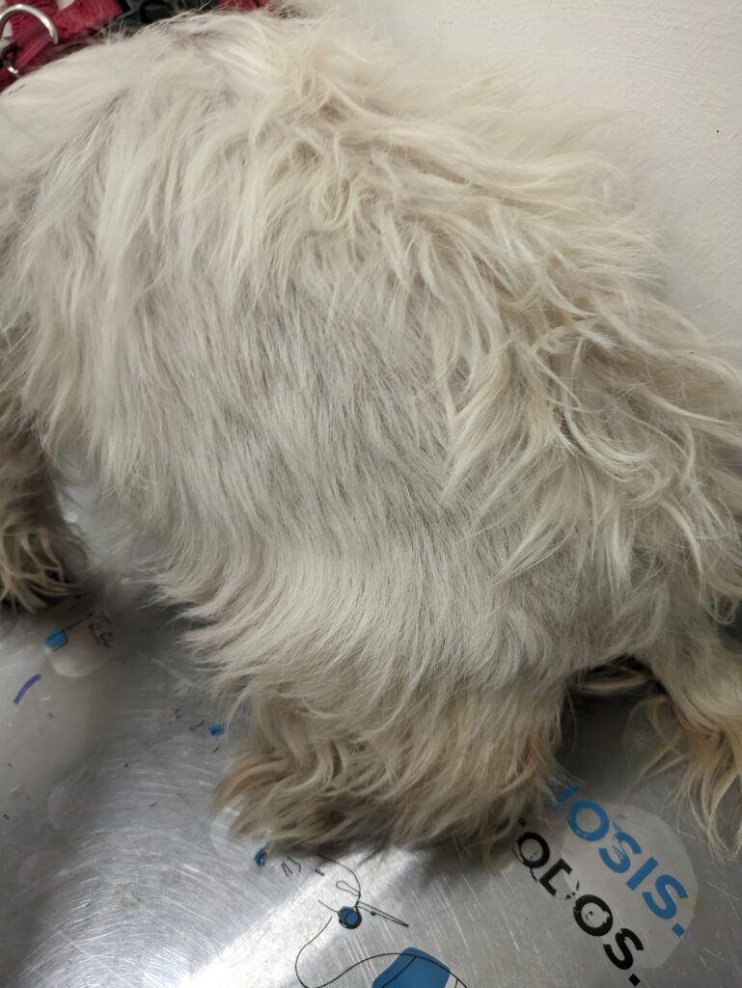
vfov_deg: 69.4
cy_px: 494
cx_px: 371
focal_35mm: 25
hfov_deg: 54.9
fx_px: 714
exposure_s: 1/100
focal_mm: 5.43
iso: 380
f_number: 1.89
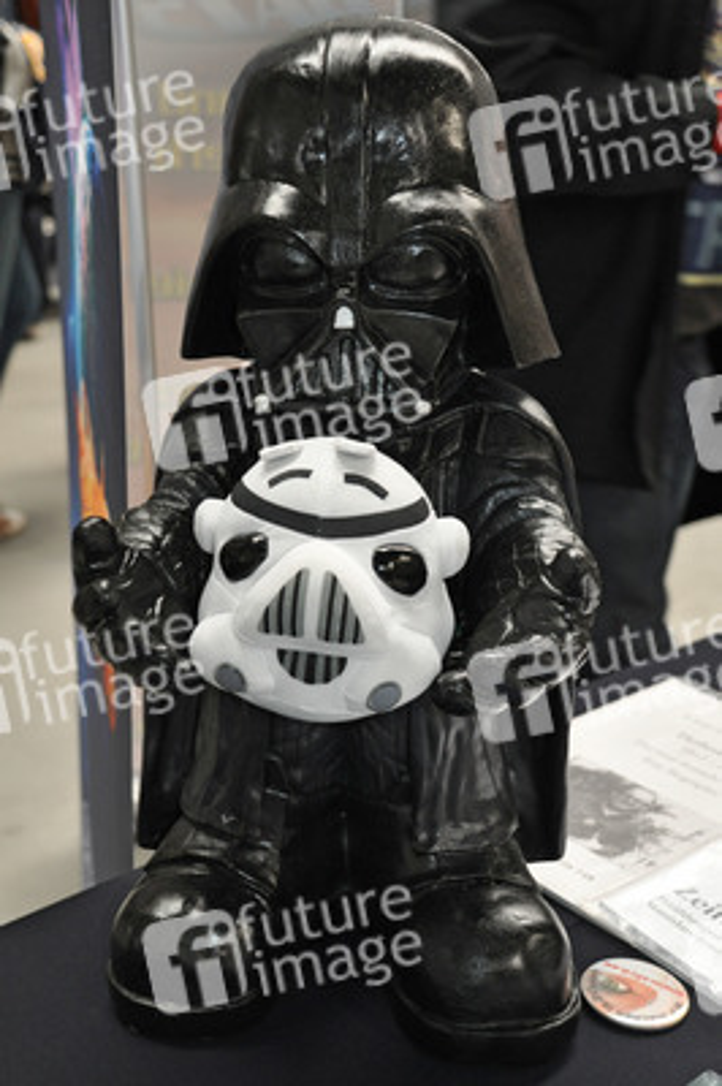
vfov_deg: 37.9
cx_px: 361
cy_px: 543
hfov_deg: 25.7
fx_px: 1582
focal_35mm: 52
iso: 800
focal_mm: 35
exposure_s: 1/60
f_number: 4.2
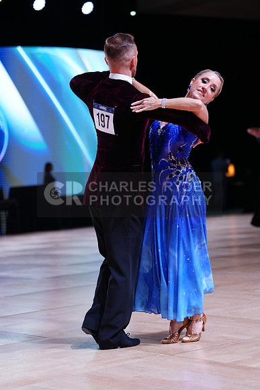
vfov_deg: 22.4
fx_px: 985
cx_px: 130
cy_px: 195
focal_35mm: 91
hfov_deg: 15.0
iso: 800
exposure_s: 1/500
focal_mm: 91
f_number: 2.8
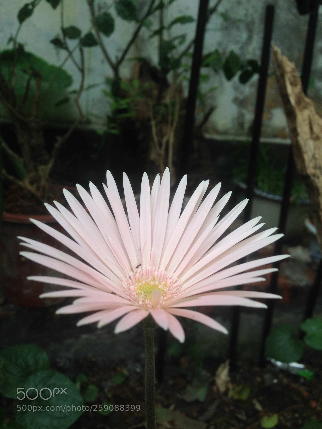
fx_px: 409
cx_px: 161
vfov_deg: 55.4
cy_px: 214
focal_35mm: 33
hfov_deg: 42.9
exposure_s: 1/304
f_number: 2.4
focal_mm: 4.12
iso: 50
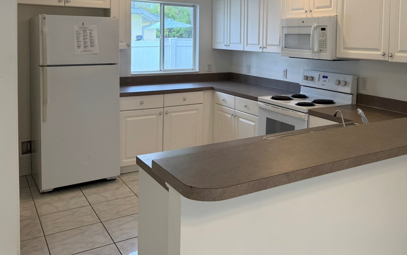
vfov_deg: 35.2
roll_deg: -1.0
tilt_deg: -2.7
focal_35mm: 35
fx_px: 388
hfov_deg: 54.1
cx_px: 275
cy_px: 53
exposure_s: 1/170
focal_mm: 6.76
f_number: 1.78
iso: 80
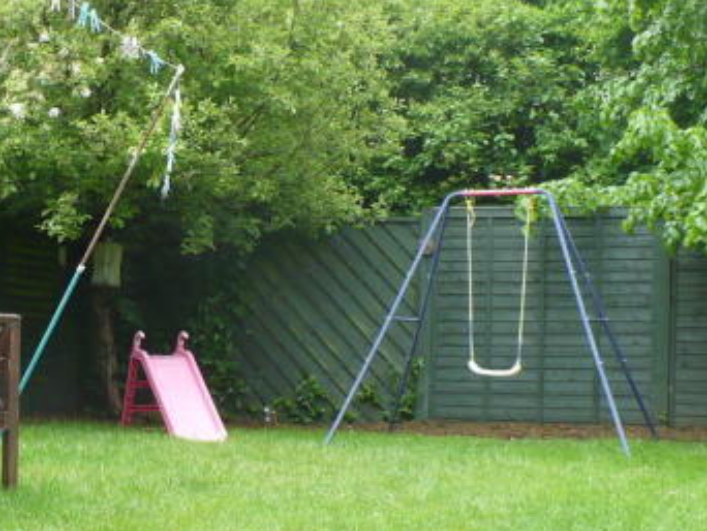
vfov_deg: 23.3
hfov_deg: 30.4
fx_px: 1288
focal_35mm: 63
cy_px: 251
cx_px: 220
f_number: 2.8
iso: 200
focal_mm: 6.1
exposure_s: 1/200
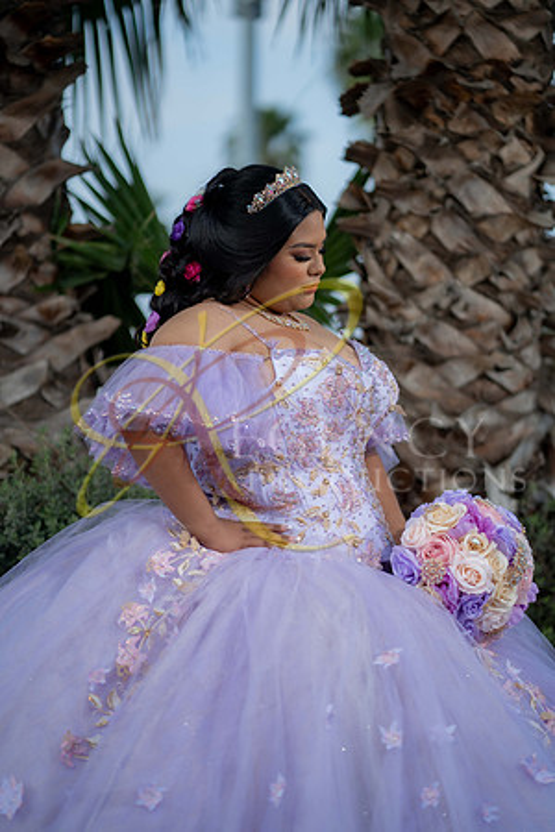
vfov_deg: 23.9
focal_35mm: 85
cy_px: 416
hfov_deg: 16.1
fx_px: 1965
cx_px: 278
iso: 125
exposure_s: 1/2500
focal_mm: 85
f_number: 1.8
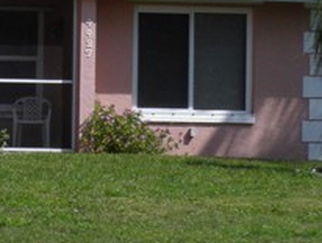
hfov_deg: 11.5
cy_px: 78
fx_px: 1388
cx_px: -391
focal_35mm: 149
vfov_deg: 10.0
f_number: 5.9
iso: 50
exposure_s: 1/400
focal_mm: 5.5
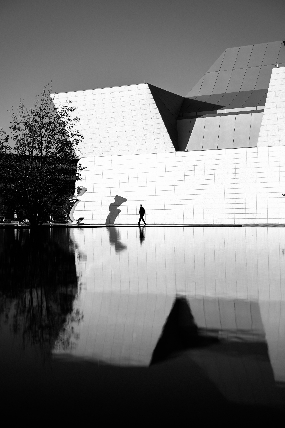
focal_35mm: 55
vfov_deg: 36.2
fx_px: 653
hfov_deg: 24.6
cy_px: 214
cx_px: 142
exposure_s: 1/1000
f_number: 4
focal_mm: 55
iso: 100
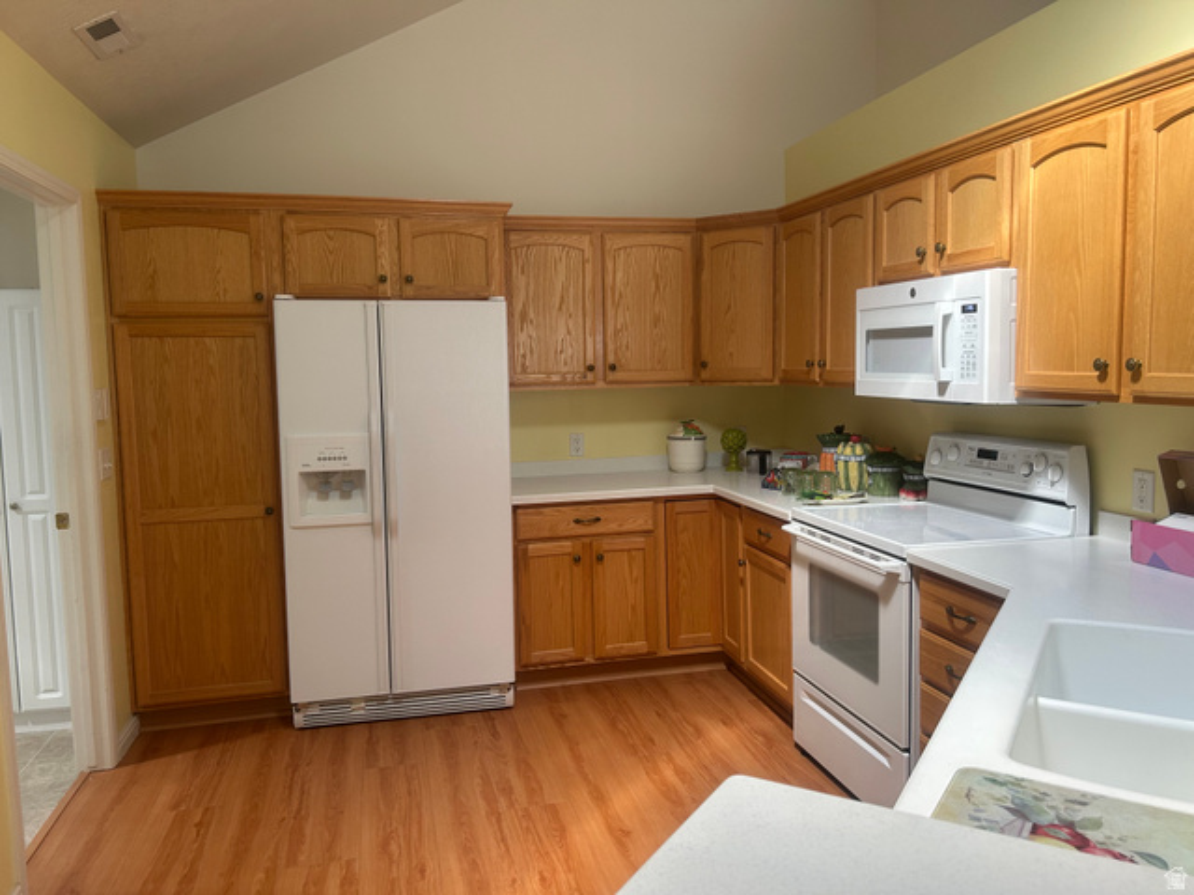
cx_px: 597
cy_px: 448
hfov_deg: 67.3
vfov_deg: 53.1
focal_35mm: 26
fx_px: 897
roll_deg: +0.8
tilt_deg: -5.2
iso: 100
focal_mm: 5.7
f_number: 1.5
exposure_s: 1/120
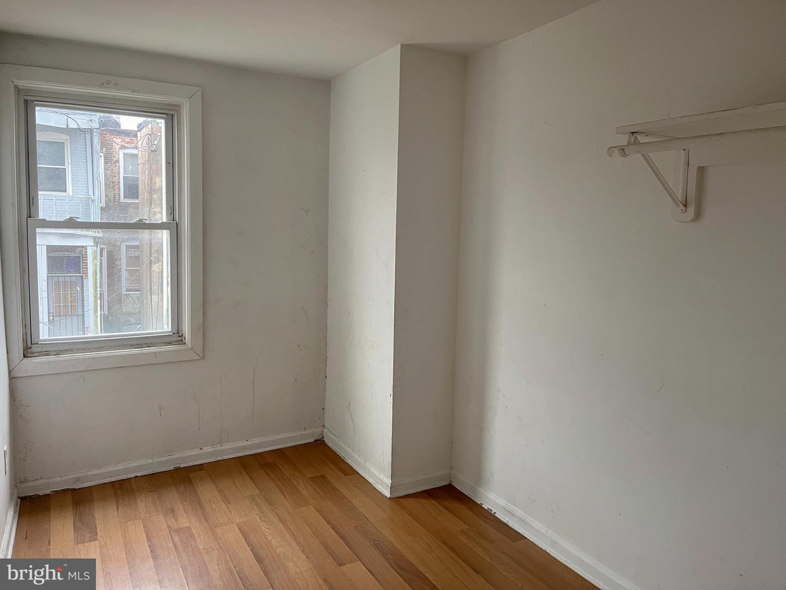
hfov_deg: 67.3
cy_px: 295
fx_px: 590
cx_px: 393
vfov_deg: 53.1
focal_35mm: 26
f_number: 1.6
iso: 100
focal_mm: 5.1
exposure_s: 1/60
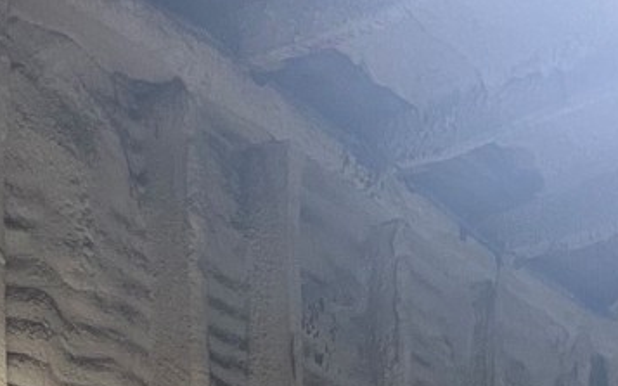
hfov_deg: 18.2
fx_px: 1920
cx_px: 460
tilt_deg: -1.5
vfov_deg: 9.2
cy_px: 1156
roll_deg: +1.9
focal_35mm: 114
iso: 160
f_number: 1.6
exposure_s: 1/60
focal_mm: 5.1
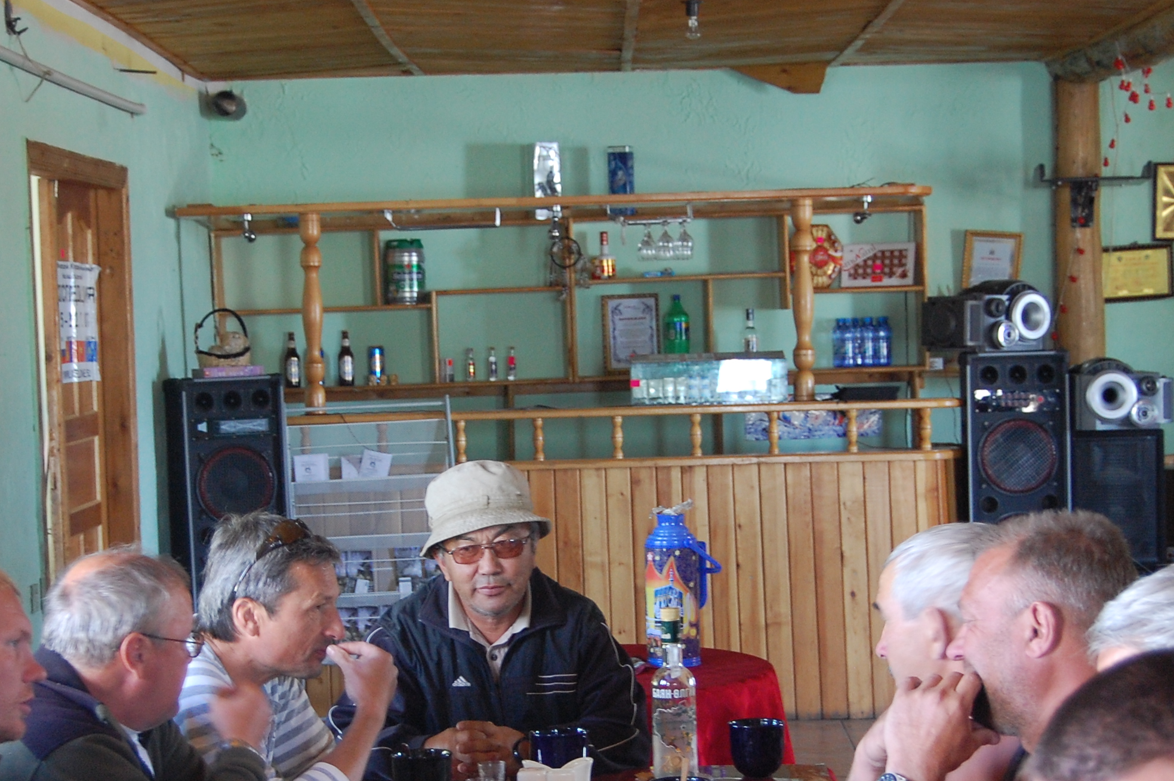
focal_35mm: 78
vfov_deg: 17.4
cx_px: 491
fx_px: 2541
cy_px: 559
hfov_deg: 26.0
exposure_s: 1/20
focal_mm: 34
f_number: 4.5
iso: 800
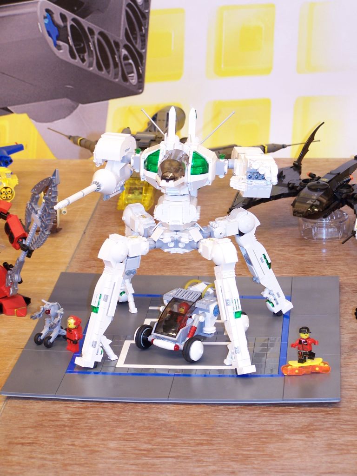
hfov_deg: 14.1
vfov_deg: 18.7
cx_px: 178
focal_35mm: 105
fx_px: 1444
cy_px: 238
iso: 80
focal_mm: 17.5
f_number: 3.2
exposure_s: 1/4
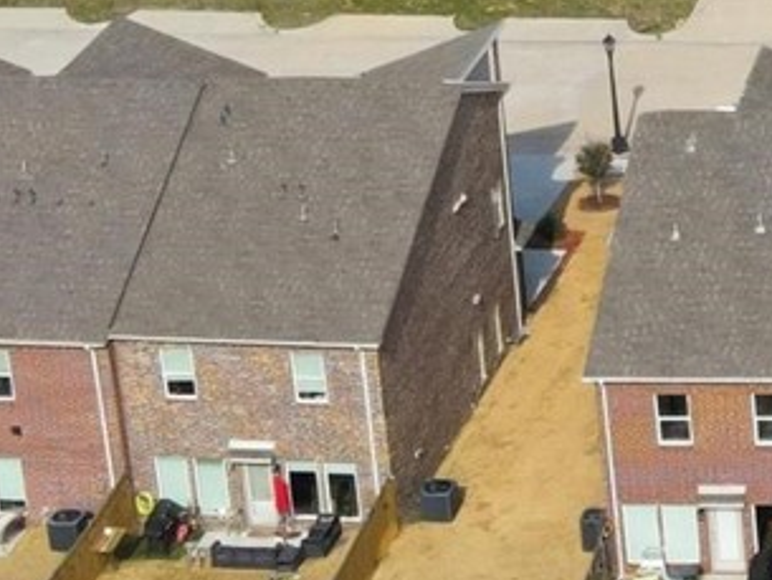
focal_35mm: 161
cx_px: 1433
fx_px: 3592
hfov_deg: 11.3
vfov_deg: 9.2
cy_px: 111
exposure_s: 1/1000
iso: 100
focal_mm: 4.5
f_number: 2.8
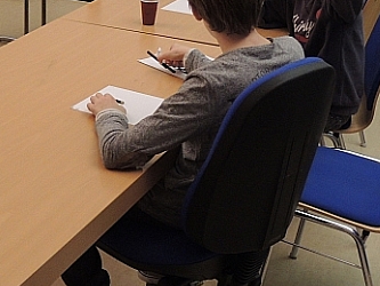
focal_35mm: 62
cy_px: 106
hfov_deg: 30.7
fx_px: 681
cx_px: 99
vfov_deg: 23.6
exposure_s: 1/80
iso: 400
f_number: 2.5
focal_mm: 6.3
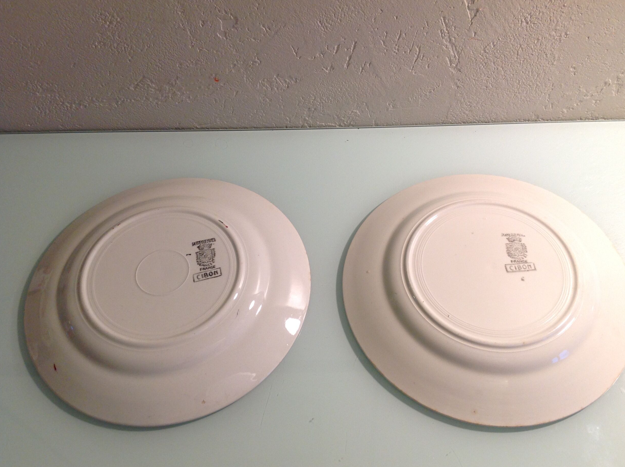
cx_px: 320
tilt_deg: -55.7
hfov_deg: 50.2
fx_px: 667
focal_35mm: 37
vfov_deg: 38.6
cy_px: 239
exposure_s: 1/17
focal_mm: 4.28
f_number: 2.4
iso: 64
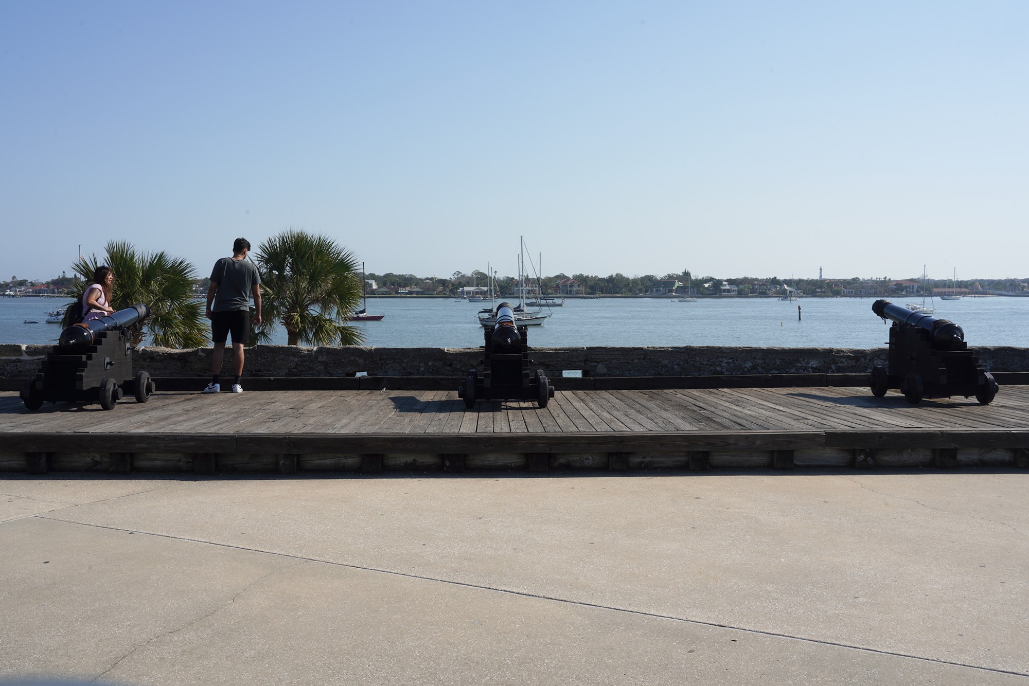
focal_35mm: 34
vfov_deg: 38.9
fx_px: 972
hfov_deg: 55.8
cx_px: 514
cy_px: 343
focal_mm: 34
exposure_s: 1/100
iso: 100
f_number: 20
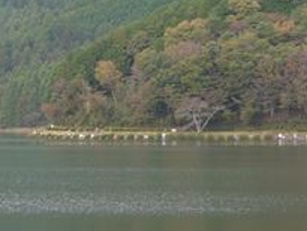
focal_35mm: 226
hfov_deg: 8.8
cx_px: 166
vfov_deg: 6.5
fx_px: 2006
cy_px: -135
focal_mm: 29
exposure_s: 1/60
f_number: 4.9
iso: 160
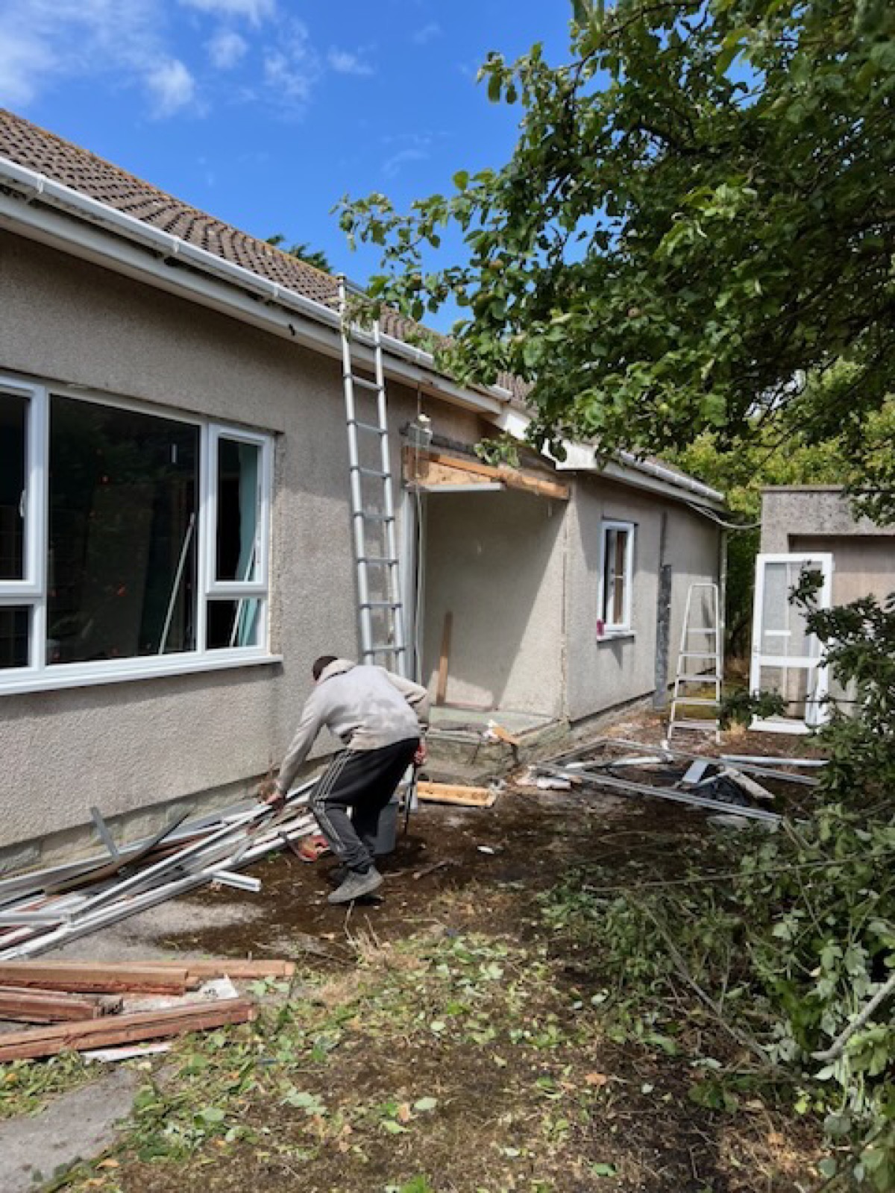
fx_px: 896
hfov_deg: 53.1
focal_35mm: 26
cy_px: 596
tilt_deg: -3.1
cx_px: 448
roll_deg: +1.2
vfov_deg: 67.3
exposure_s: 1/2299
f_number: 1.5
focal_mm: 5.7
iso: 50
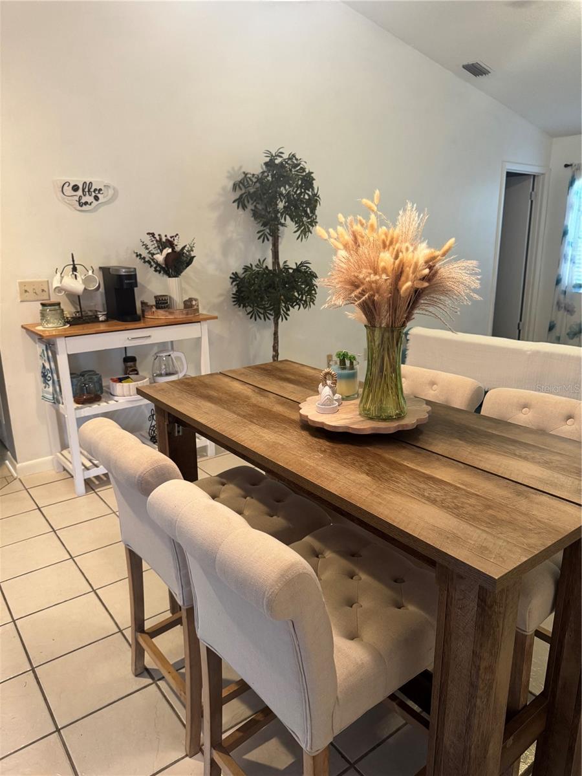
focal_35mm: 24
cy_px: 388
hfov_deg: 56.8
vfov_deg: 71.6
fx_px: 538
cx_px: 291
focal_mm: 6.76
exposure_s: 1/60
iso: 320
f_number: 1.78
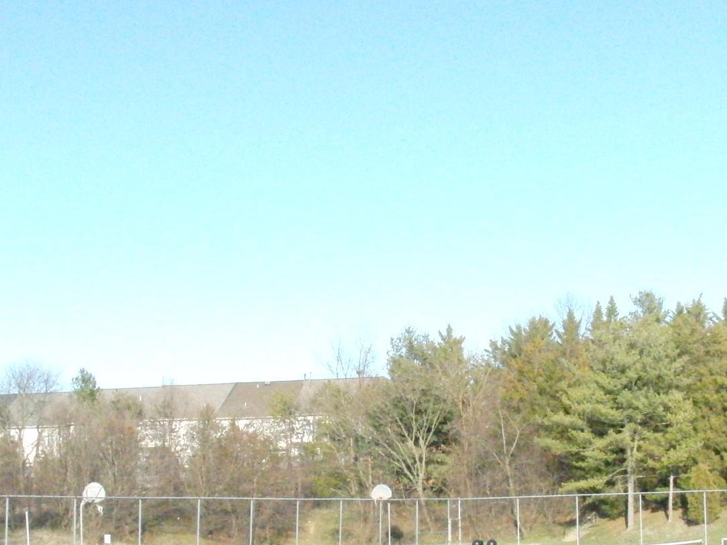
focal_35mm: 68
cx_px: 424
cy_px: 436
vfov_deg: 21.4
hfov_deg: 28.5
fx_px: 1428
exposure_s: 1/640
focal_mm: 7.3
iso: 1600
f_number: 15
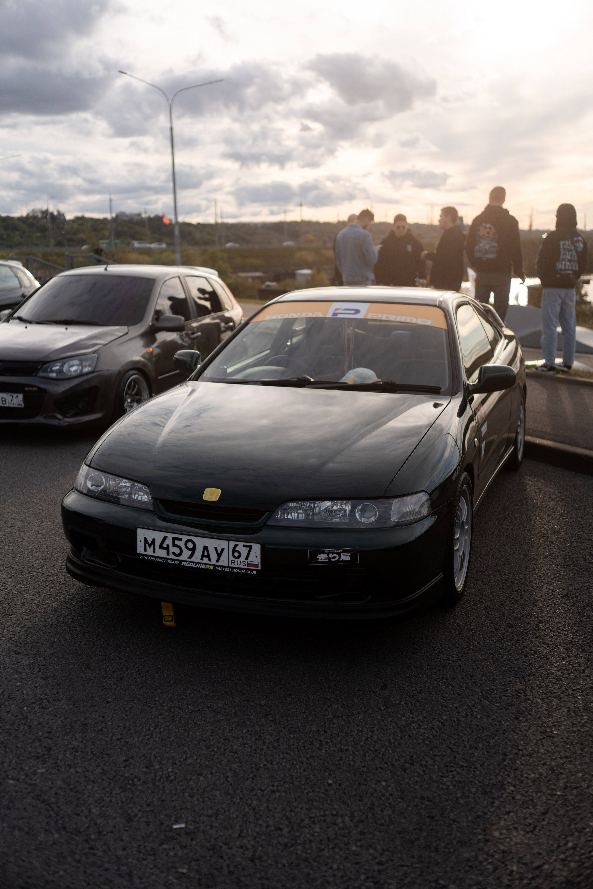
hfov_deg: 37.9
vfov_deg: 54.4
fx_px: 865
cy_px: 444
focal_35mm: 35
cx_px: 296
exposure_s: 1/2000
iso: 100
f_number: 2.2
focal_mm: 35
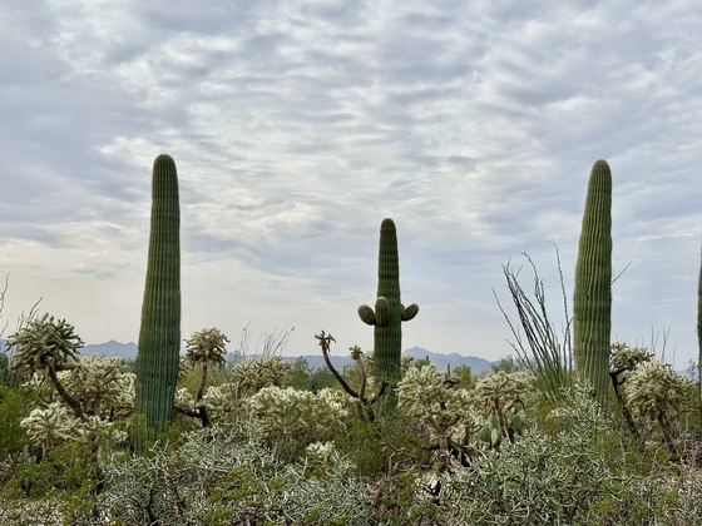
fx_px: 973
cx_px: 351
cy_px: 263
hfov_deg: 39.7
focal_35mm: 48
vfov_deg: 30.3
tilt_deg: +5.9
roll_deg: -2.2
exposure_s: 1/5882
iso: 64
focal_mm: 6.86
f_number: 1.78
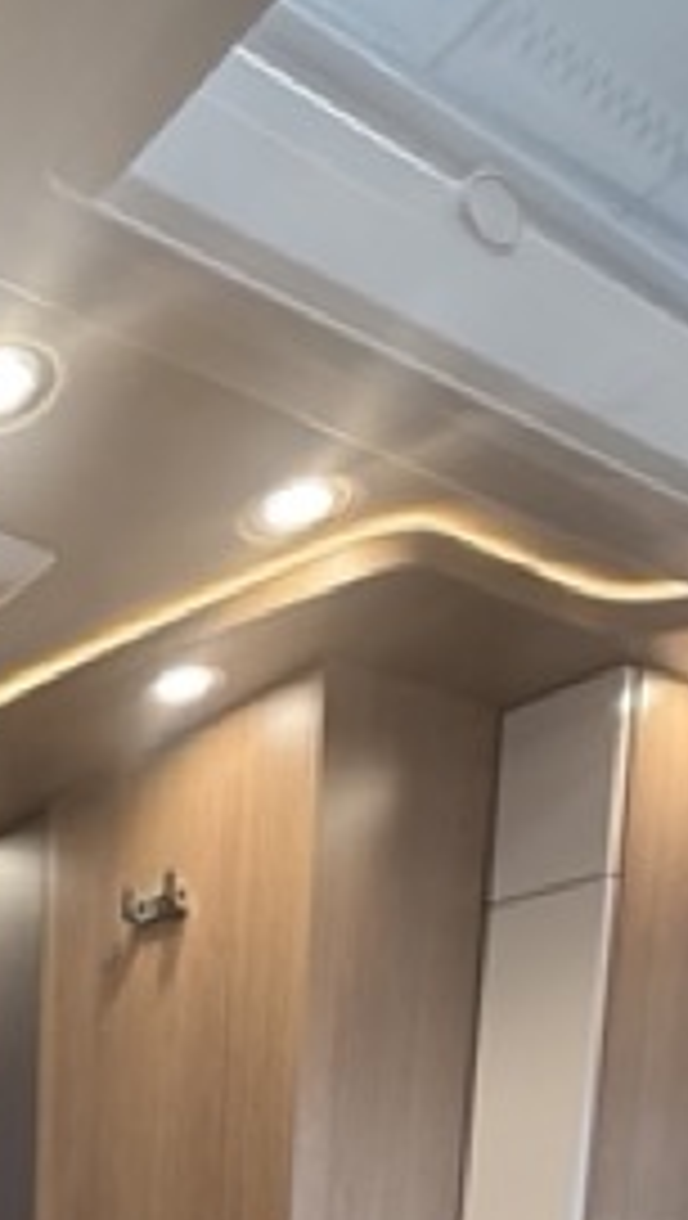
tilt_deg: -5.2
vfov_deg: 40.7
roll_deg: +0.4
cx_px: -283
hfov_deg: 26.2
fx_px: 1164
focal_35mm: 36
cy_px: 1427
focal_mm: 2.22
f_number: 2.2
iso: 400
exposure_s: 1/99
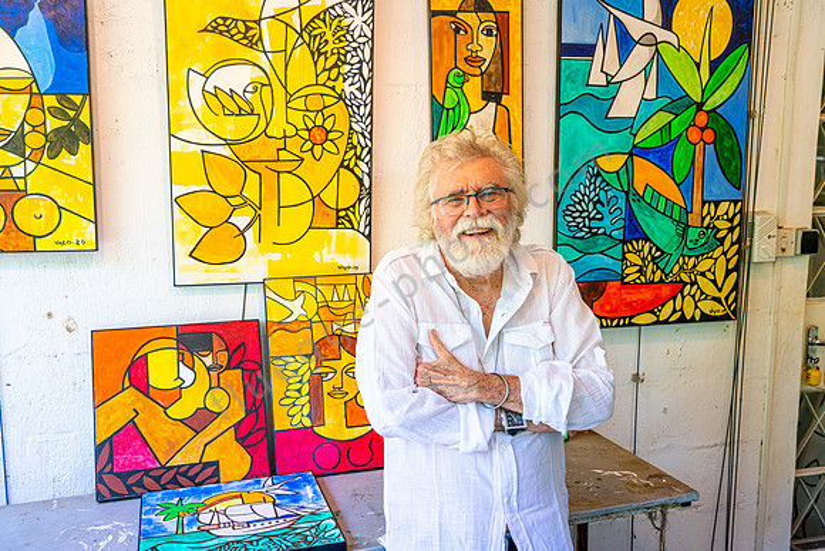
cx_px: 412
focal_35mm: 35
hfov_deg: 54.4
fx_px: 802
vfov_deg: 37.9
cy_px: 276
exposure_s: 1/160
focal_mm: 35
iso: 1250
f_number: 6.3
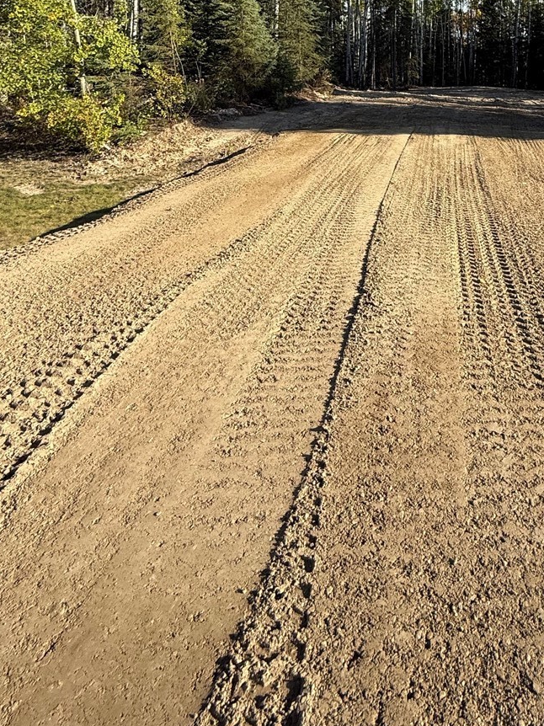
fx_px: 545
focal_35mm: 26
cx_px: 443
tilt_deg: -0.1
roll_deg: +0.1
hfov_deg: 49.6
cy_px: 70
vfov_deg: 57.6
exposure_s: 1/942
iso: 50
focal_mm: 2.22
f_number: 2.2
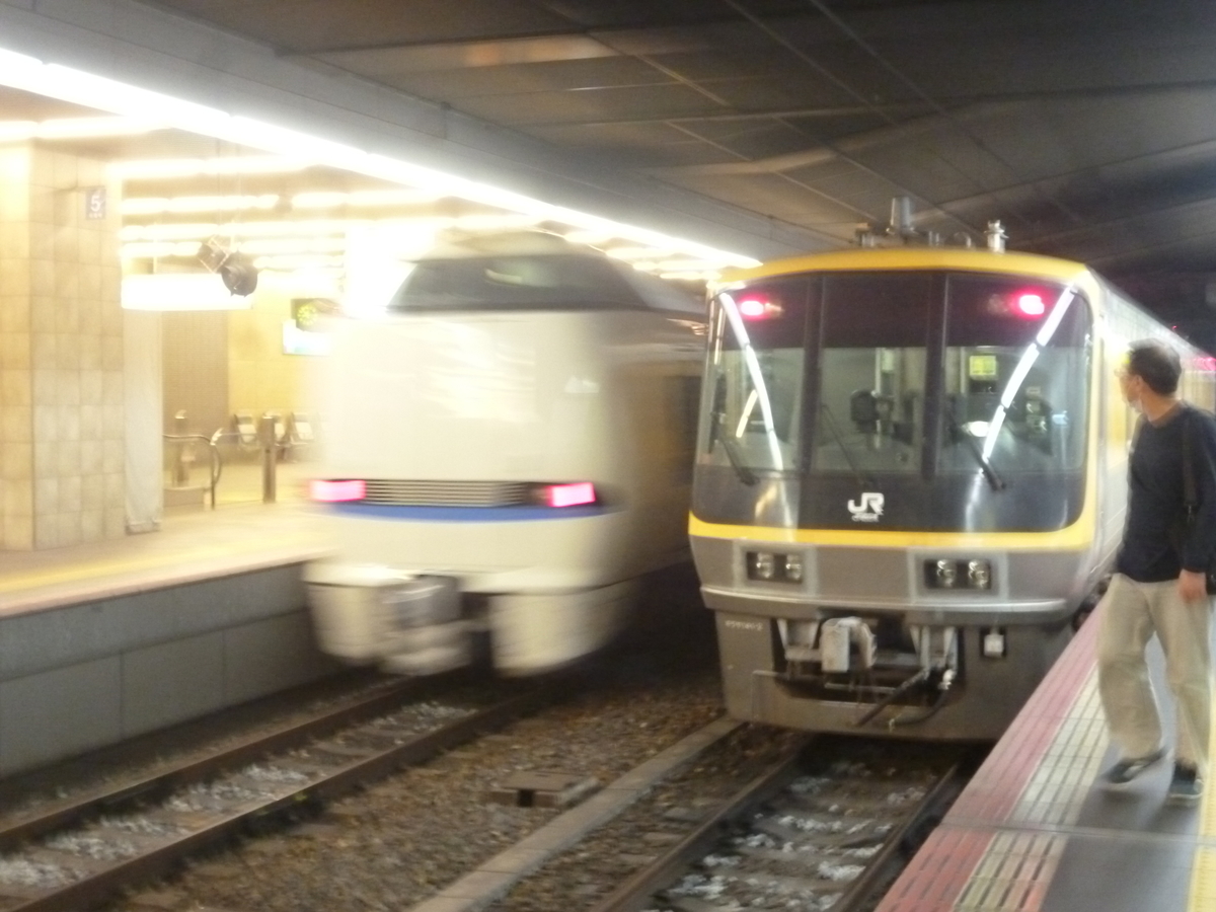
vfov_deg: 30.3
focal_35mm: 48
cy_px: 456
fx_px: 1686
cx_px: 608
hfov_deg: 39.7
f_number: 4
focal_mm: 8.6
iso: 800
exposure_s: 1/13
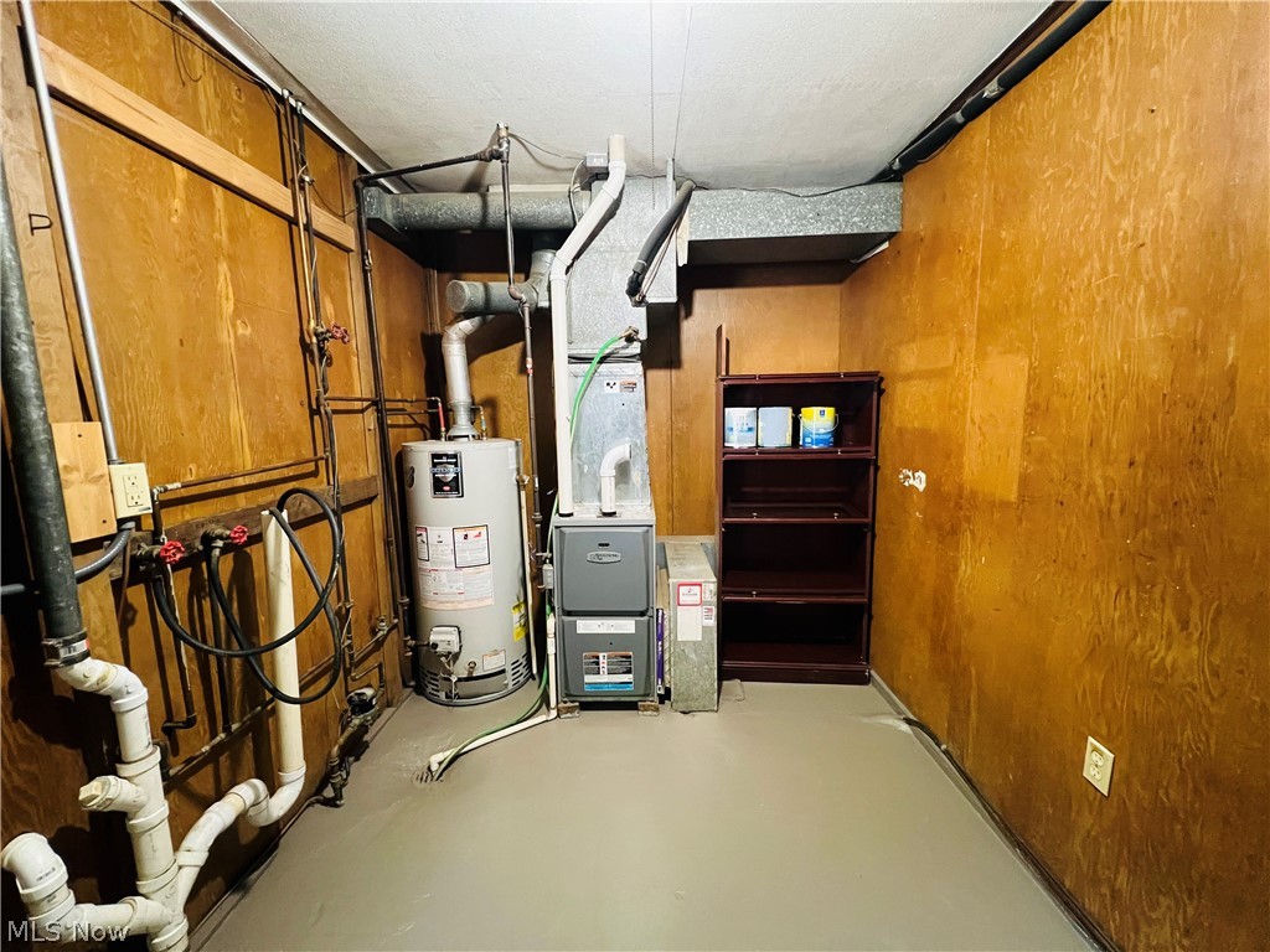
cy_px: 476
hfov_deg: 106.2
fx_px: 477
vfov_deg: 89.9
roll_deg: +1.1
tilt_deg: -6.9
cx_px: 635
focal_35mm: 13
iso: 1000
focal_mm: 1.57
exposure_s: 1/60
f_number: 1.8
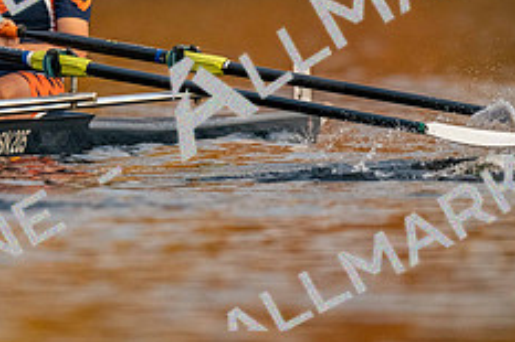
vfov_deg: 0.9
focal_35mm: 1494
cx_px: -20
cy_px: -47
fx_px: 21357
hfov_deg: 1.4
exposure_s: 1/2500
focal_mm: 600
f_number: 4
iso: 3200
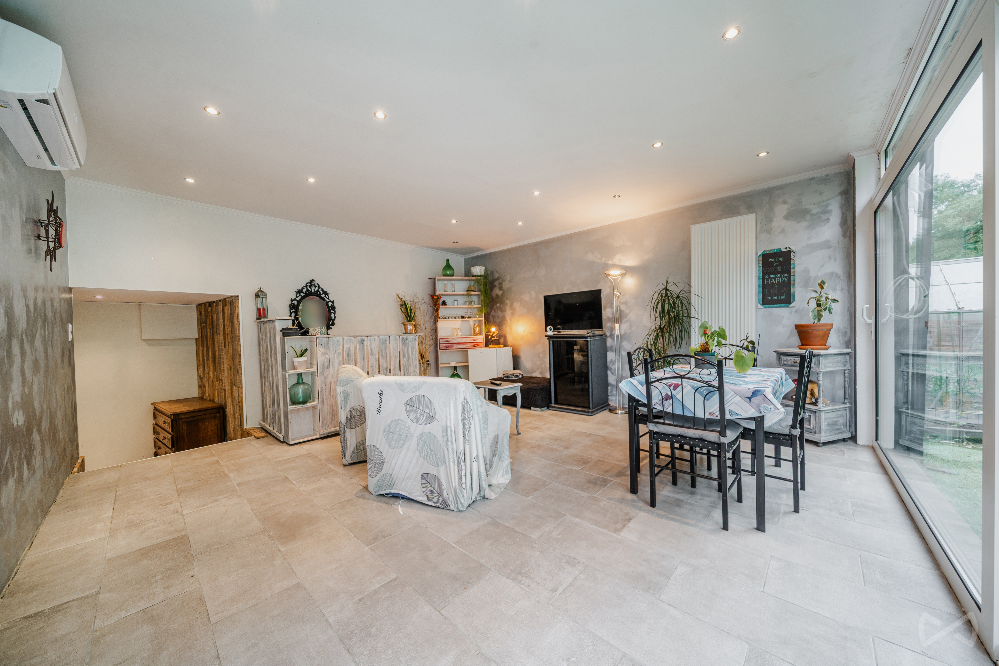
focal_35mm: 12
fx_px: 333
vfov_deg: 90.0
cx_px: 500
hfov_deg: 112.6
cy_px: 333
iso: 100
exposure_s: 1/4
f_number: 8
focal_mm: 12
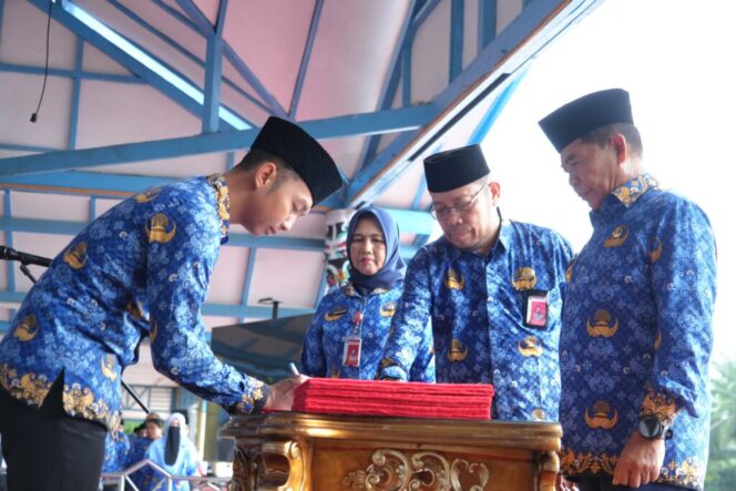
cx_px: 368
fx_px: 1104
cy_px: 246
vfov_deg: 25.1
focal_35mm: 54
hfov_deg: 36.9
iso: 800
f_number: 4.5
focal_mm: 54
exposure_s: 1/100
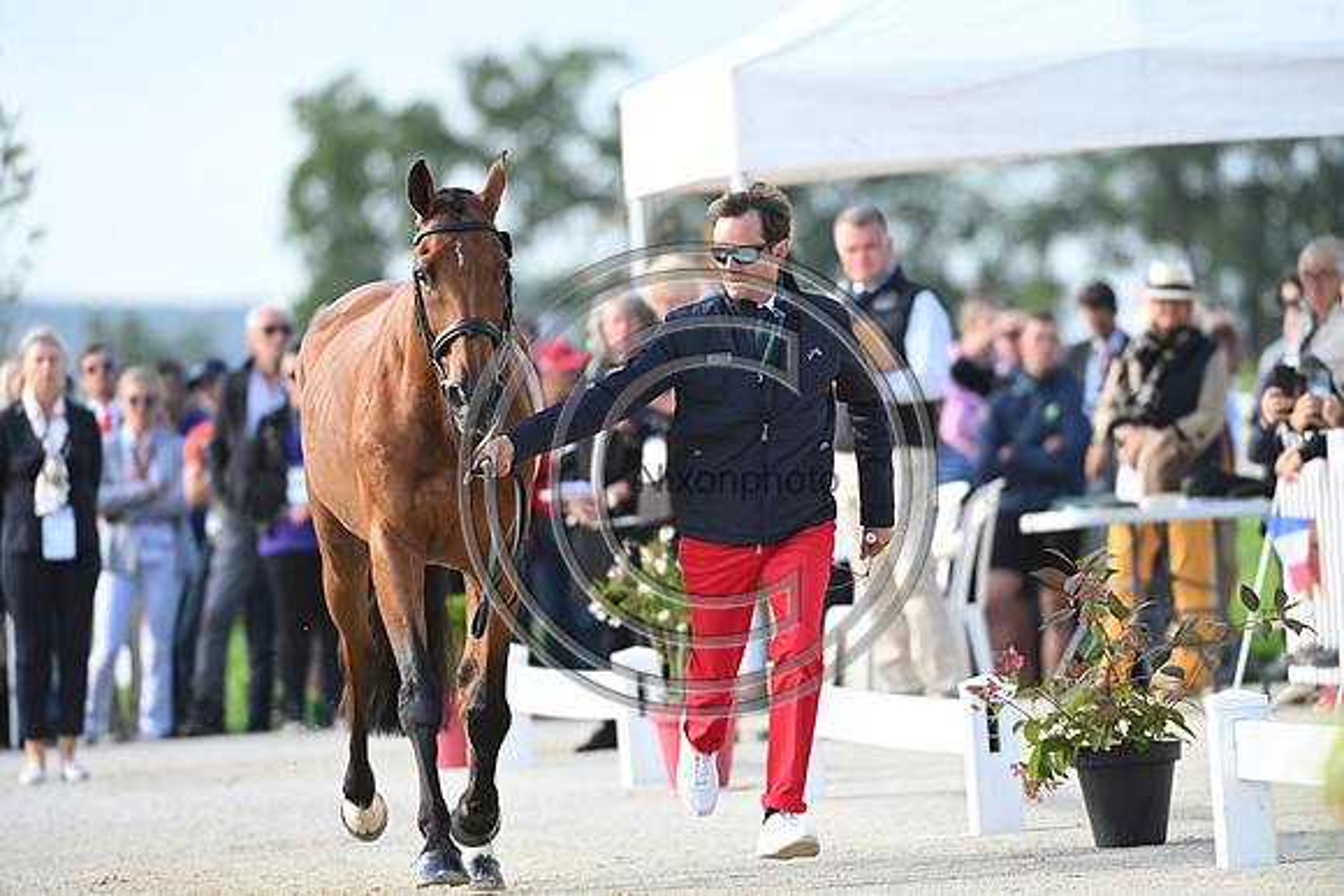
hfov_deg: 5.2
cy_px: 448
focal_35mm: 400
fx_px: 14936
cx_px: 672
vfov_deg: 3.4
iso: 1600
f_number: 5
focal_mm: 400
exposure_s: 1/1600
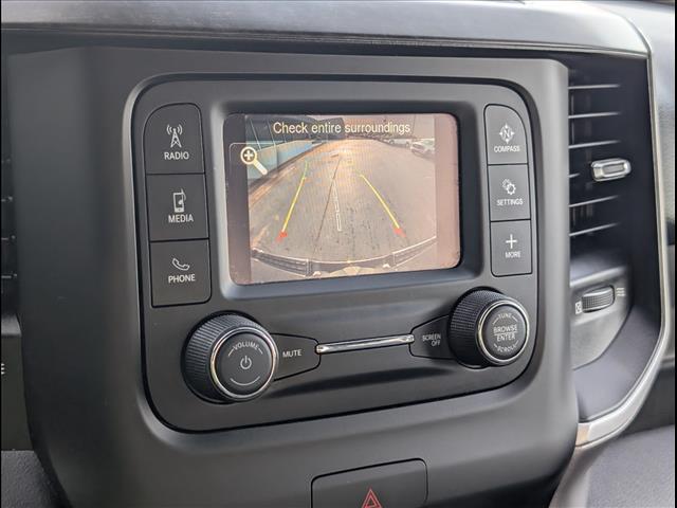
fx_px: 958
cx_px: 338
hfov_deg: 38.9
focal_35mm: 49
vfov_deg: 29.7
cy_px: 254
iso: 228
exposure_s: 1/1000
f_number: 1.68
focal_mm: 6.9
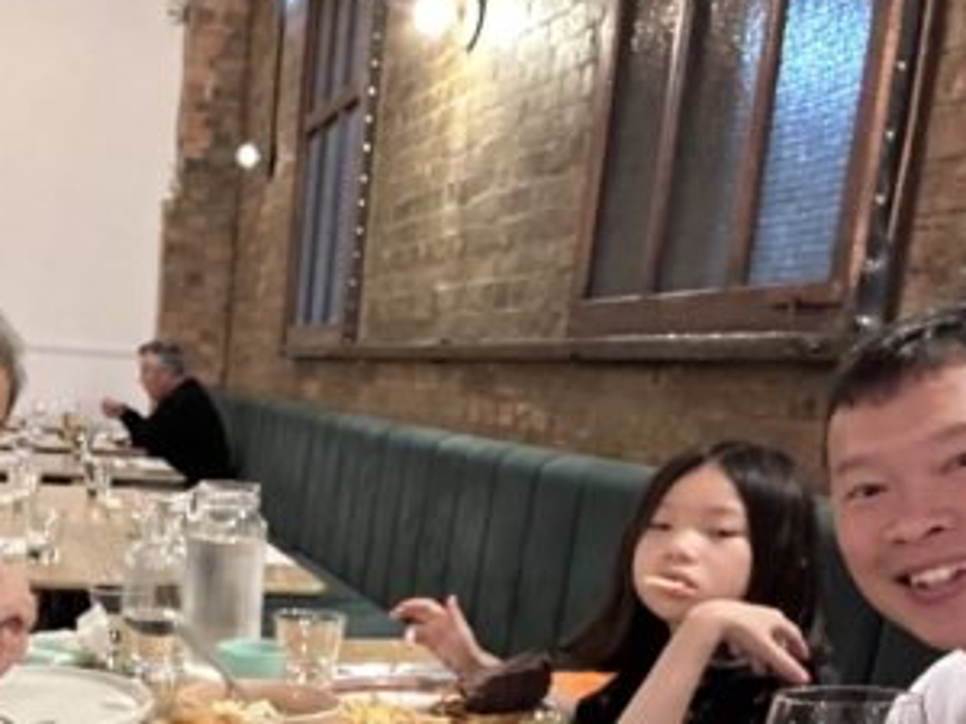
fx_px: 1284
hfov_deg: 40.2
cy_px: 624
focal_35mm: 46
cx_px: 248
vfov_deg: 30.4
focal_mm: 2.69
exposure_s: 1/20
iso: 640
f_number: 1.9
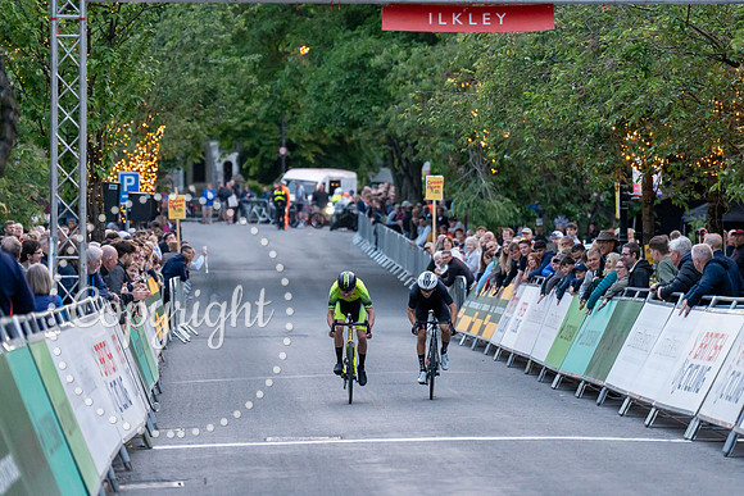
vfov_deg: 6.6
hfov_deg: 9.9
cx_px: 475
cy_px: 249
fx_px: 4313
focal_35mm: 209
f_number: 2.8
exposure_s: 1/1000
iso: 3200
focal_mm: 144
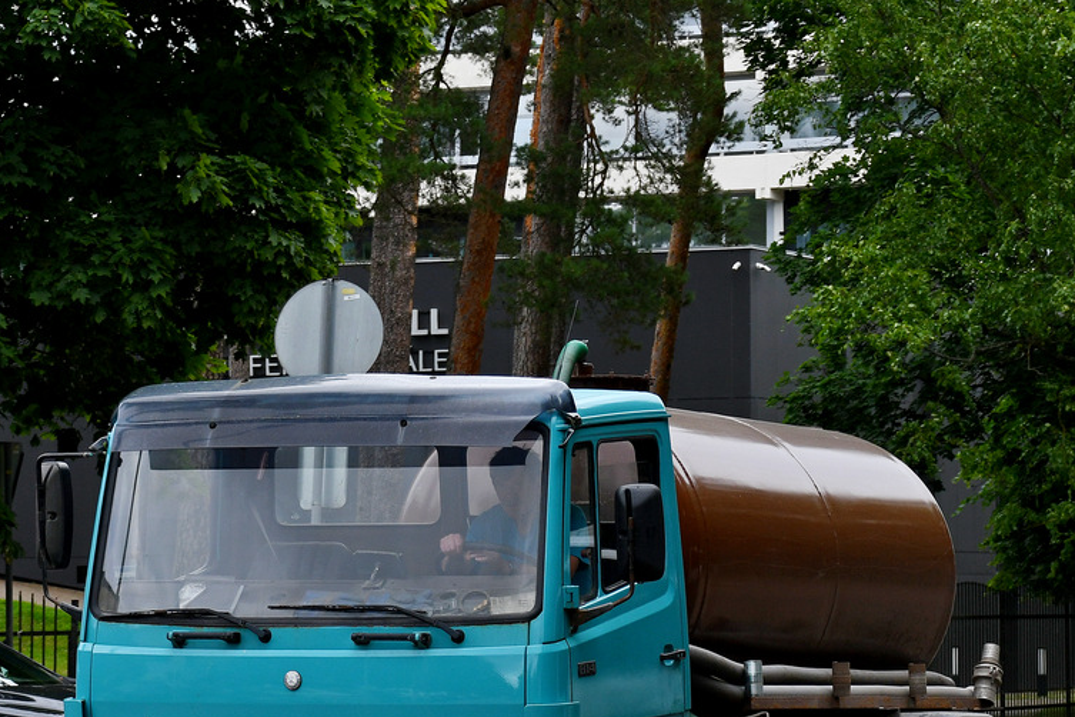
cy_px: 499
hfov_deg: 14.1
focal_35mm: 145
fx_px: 4330
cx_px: 454
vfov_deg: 9.5
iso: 400
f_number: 6.3
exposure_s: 1/640
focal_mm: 56
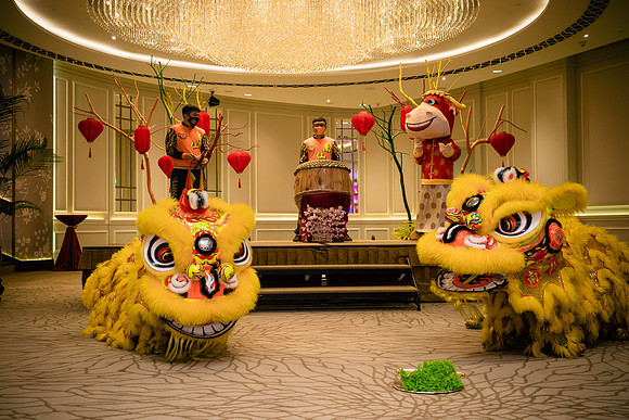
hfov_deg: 47.9
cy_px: 210
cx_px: 314
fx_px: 709
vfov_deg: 33.0
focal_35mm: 41
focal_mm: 19
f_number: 2.8
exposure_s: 1/160
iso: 1000
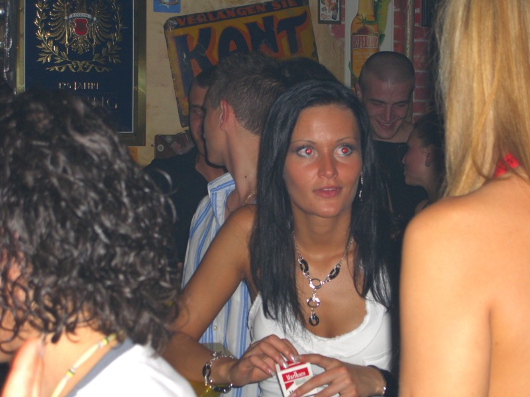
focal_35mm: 80
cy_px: 198
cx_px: 265
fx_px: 1225
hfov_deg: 24.4
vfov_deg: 18.4
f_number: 4.4
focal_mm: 16.6
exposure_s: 1/60
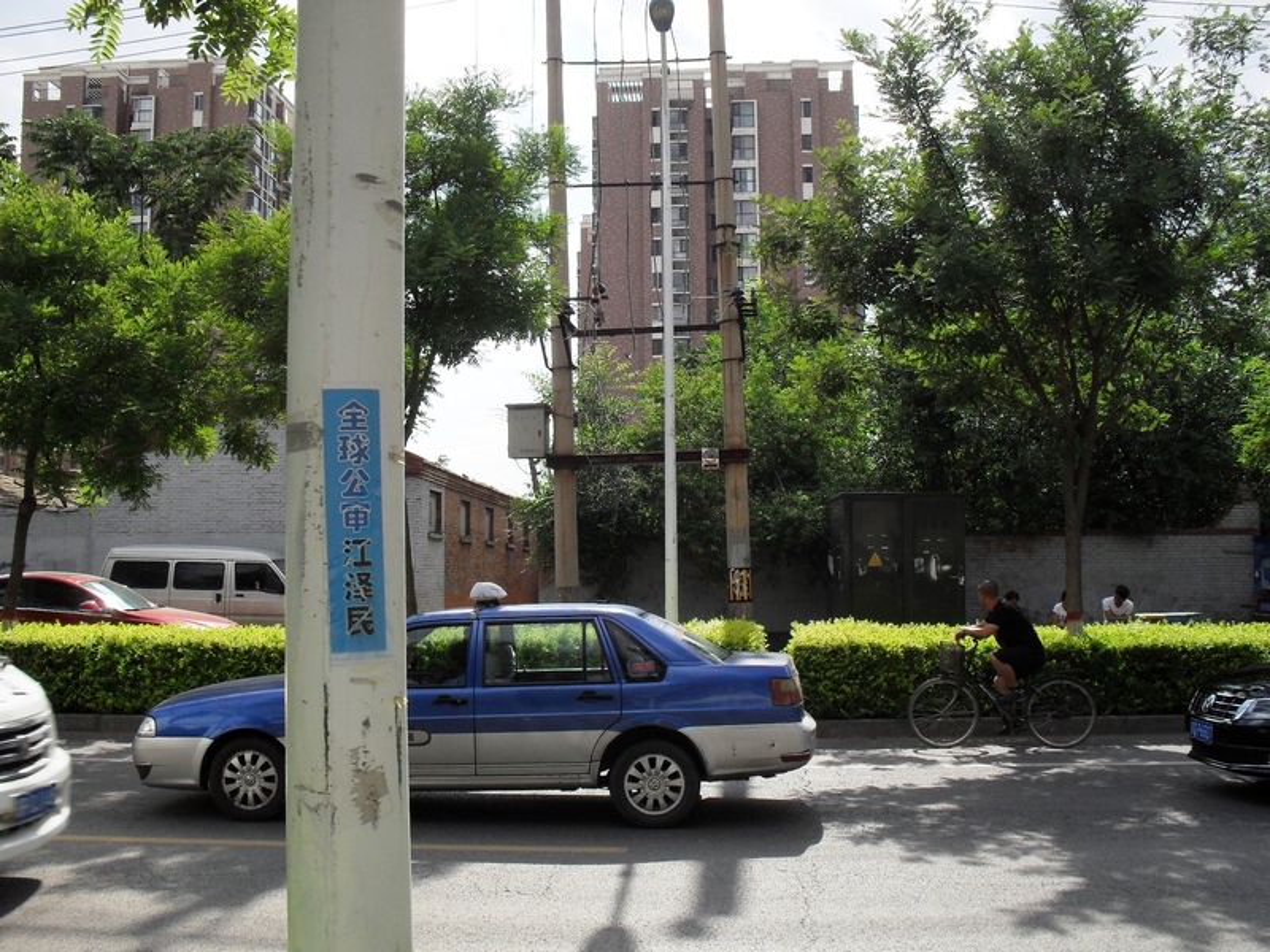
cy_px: 476
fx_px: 1284
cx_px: 635
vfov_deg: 40.7
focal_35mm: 35
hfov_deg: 52.6
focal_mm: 6.3
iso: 100
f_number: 8.4
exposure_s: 1/250
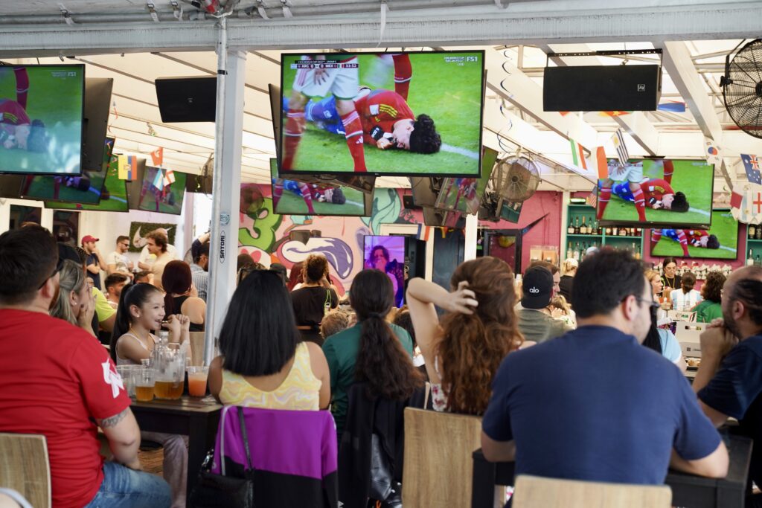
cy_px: 254
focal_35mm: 49
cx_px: 381
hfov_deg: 40.3
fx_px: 1037
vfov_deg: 27.5
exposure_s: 1/60
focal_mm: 49
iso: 250
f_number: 4
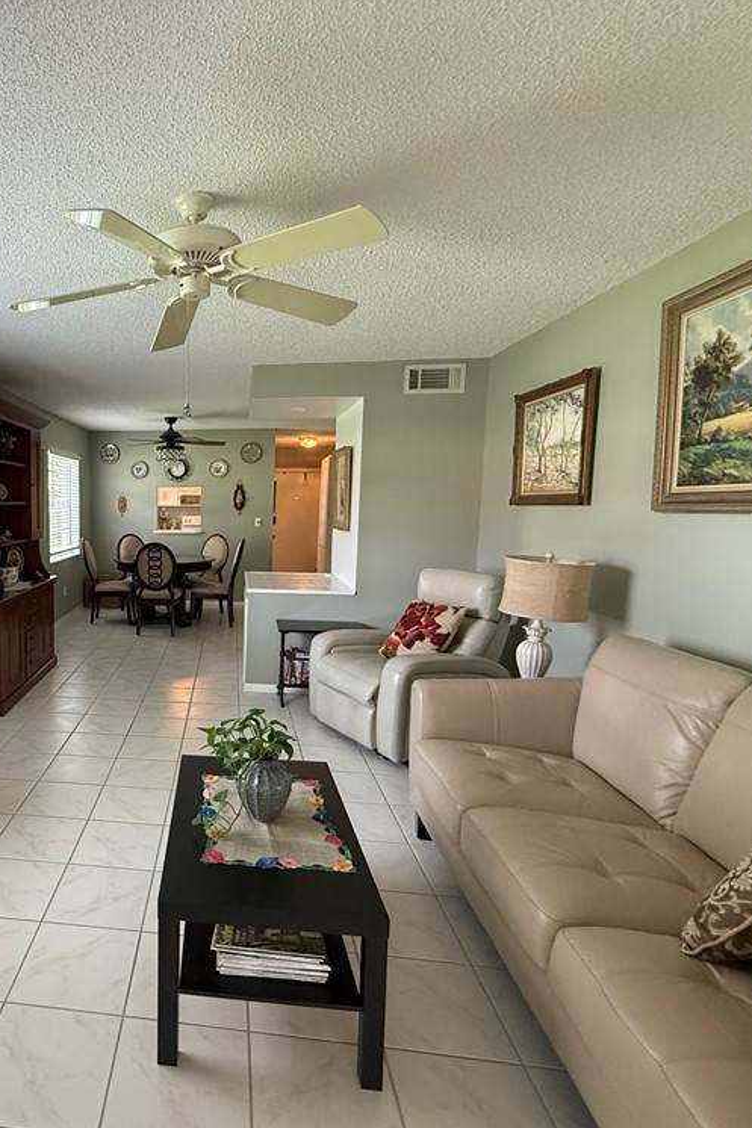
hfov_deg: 57.1
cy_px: 573
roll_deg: +0.2
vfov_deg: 84.0
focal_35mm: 20
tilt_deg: -5.6
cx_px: 145
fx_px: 627
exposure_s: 1/99
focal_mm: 2.22
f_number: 2.2
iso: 320
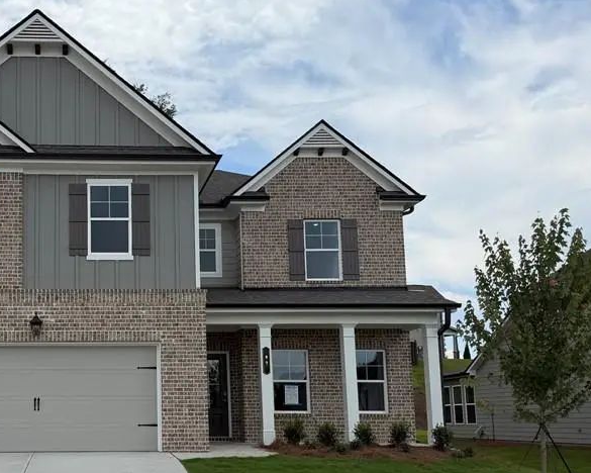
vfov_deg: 36.1
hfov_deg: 42.4
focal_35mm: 41
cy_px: 321
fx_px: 717
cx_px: 101
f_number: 1.78
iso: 80
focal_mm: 6.76
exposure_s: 1/6173
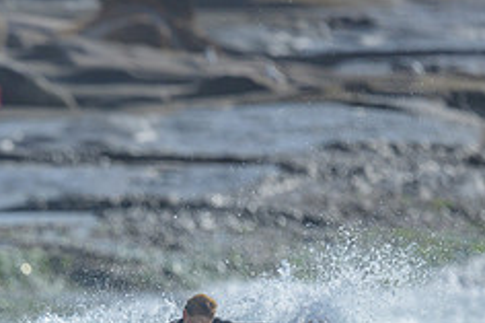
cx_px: 0
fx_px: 26494
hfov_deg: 1.0
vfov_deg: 0.7
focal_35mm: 1968
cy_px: 394
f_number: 6.3
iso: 180
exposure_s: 1/2000
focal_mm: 800
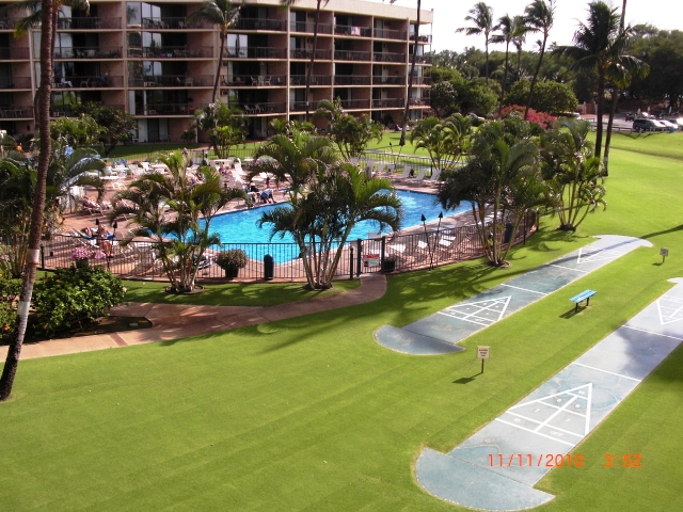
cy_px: 256
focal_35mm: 36
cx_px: 342
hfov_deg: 51.4
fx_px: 710
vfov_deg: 39.7
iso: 50
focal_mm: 6.3
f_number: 2.8
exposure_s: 1/640
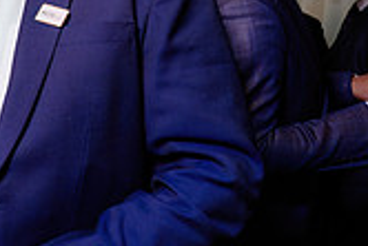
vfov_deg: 15.3
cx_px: -244
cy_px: 72
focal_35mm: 89
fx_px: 911
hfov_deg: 18.9
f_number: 4
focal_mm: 25.5
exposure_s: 1/60
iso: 800
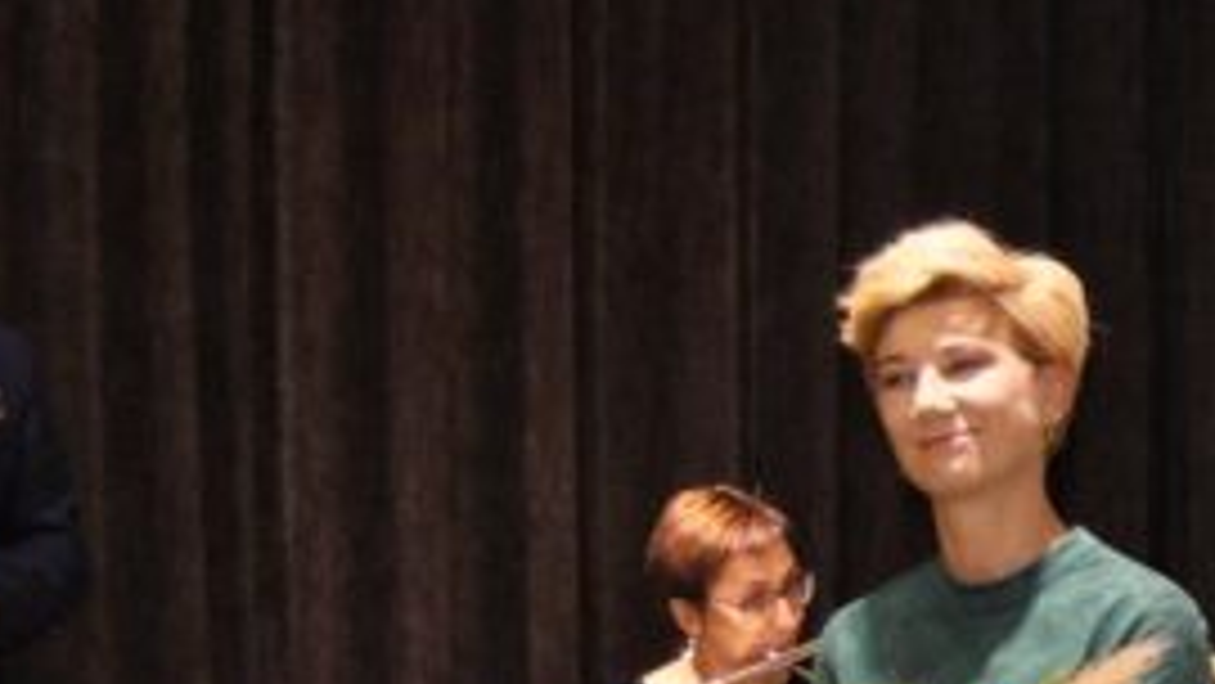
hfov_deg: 15.2
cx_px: 1616
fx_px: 4318
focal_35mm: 134
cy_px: 738
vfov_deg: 9.0
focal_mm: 30
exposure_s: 1/60
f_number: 4.2
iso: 800
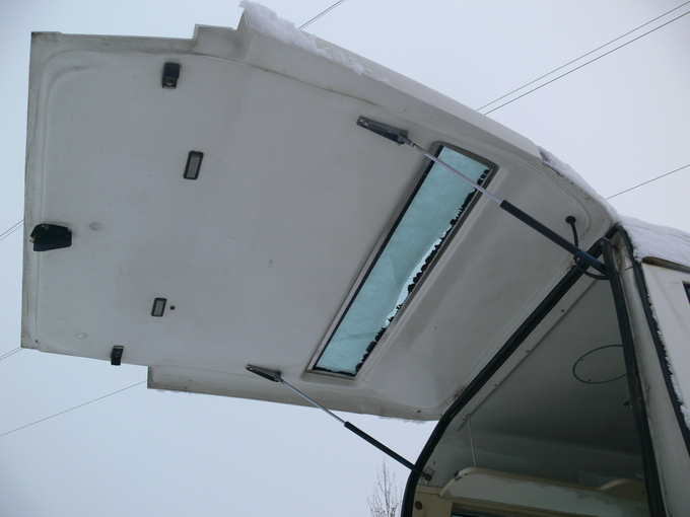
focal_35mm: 35
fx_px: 698
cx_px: 345
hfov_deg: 52.6
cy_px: 258
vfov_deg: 40.7
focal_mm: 7.4
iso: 80
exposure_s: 1/50
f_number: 2.8
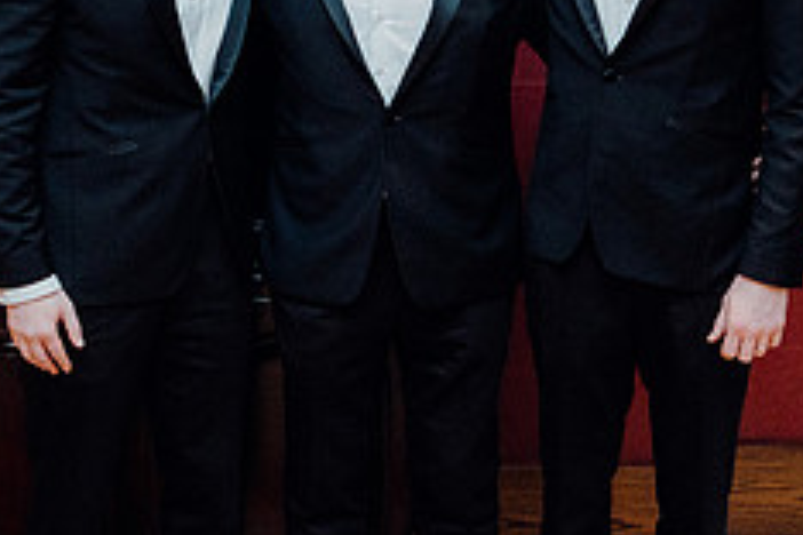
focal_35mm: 72
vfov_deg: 18.9
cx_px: 419
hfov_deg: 28.1
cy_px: 190
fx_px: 1606
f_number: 3.5
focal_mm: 29
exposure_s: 1/160
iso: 3200
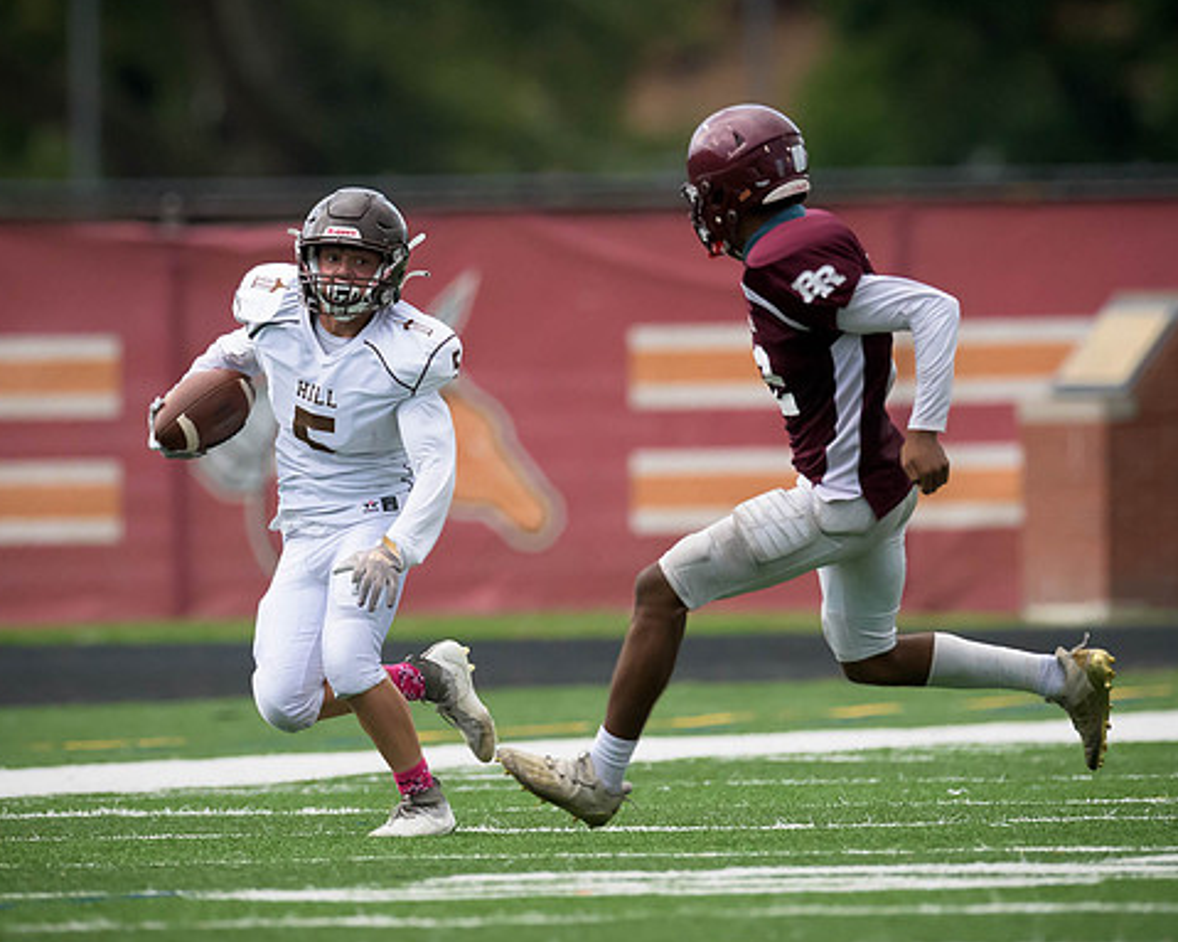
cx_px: 471
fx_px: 36844
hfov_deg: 1.8
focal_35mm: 1057
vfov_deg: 1.5
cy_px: 332
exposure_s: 1/2500
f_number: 4
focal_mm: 500
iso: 2000
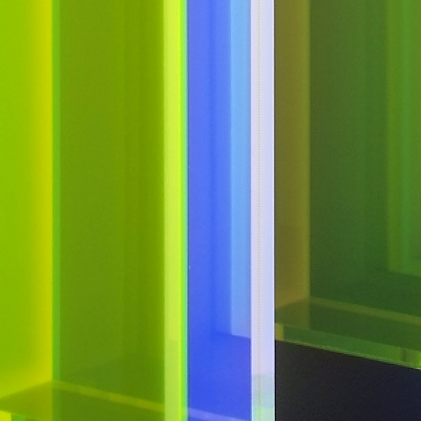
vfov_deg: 7.9
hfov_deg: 8.3
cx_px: 402
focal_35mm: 210
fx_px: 2890
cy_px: -473
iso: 100
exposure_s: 1.6
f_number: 11
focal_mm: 24
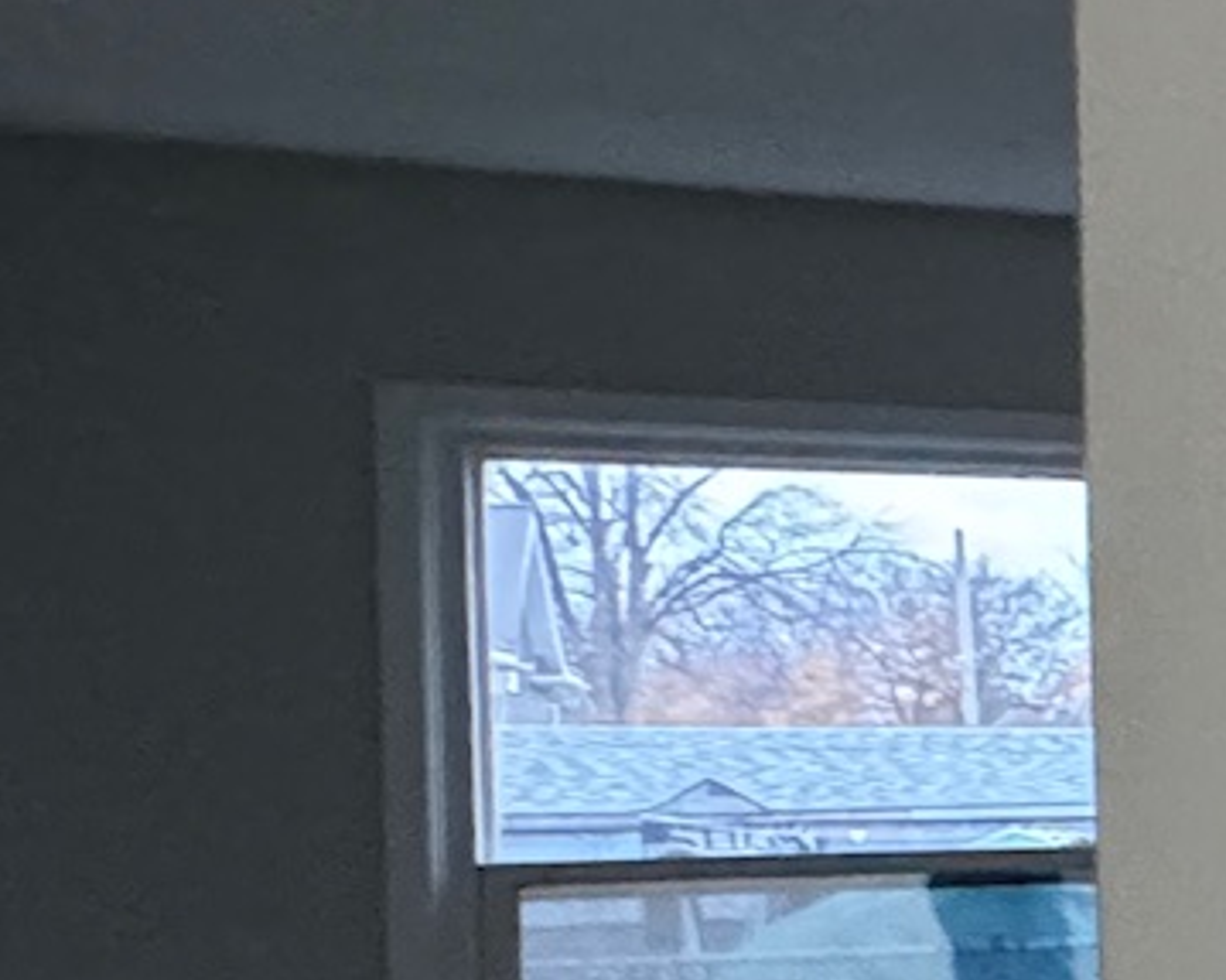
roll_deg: +1.1
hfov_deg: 13.6
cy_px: 799
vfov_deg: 19.4
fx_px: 2829
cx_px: 3193
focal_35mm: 78
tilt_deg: +0.4
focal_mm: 2.22
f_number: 2.2
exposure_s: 1/60
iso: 640
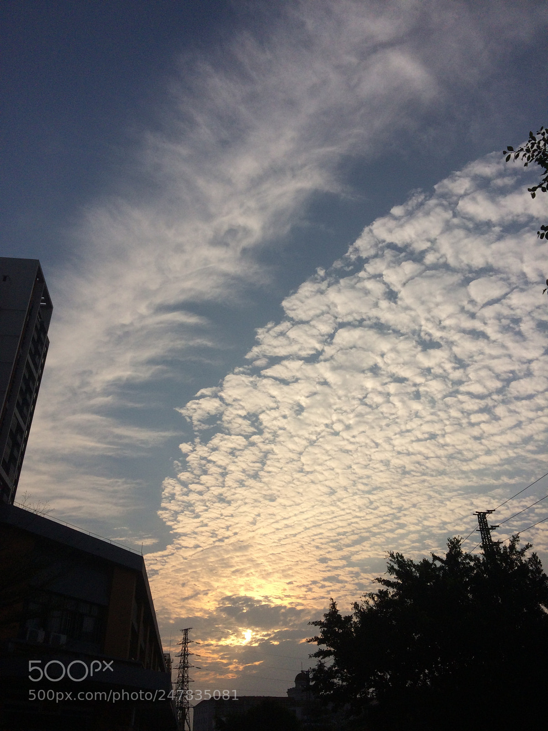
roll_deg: +2.0
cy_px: 366
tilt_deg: +31.6
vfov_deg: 61.7
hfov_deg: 48.2
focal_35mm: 29
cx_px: 274
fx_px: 612
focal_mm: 4.15
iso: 32
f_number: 2.2
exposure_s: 1/5882
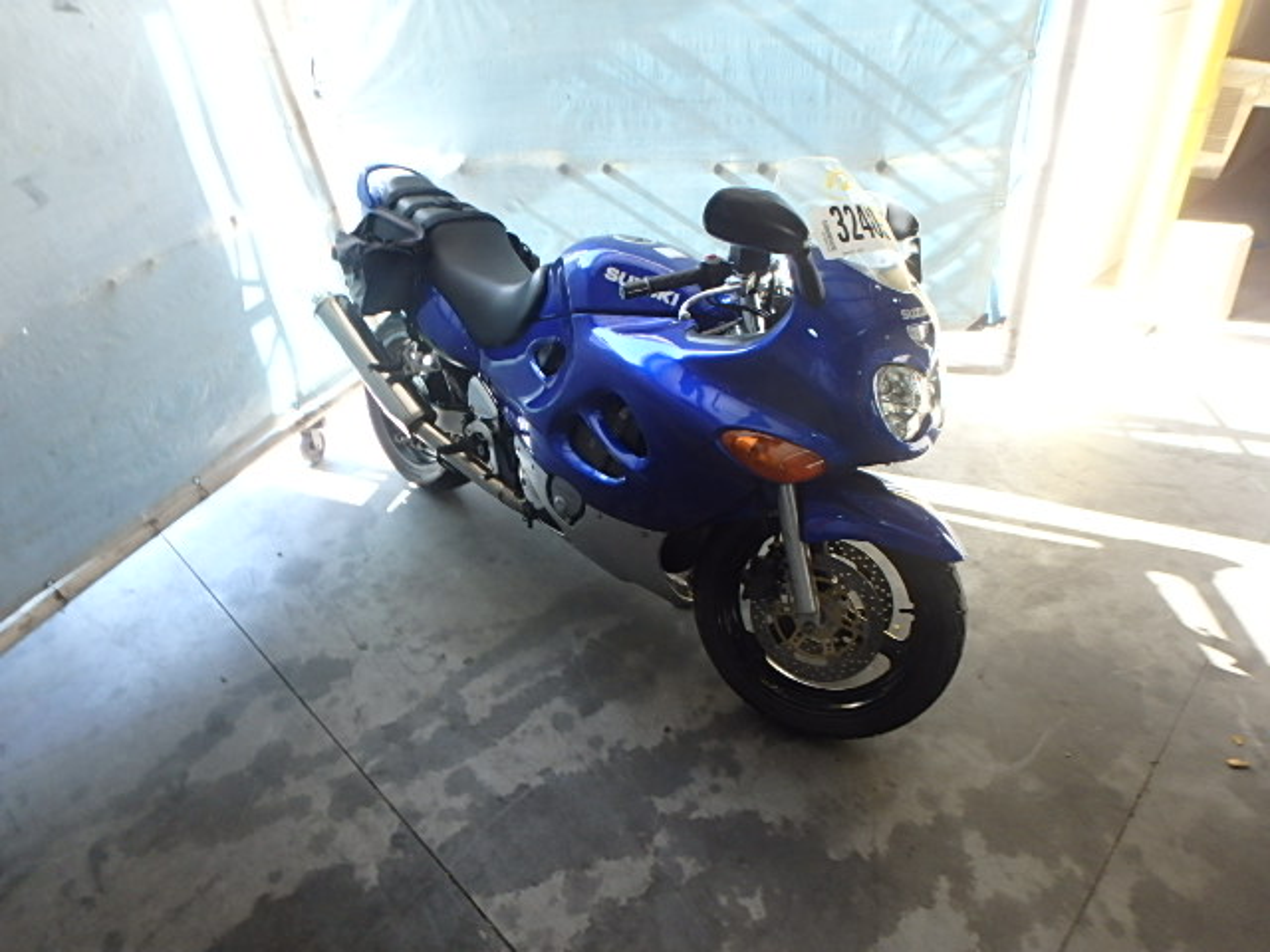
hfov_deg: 79.0
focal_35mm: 21
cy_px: 476
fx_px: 770
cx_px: 635
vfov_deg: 63.4
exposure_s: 1/50
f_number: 3.5
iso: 200
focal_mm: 3.7
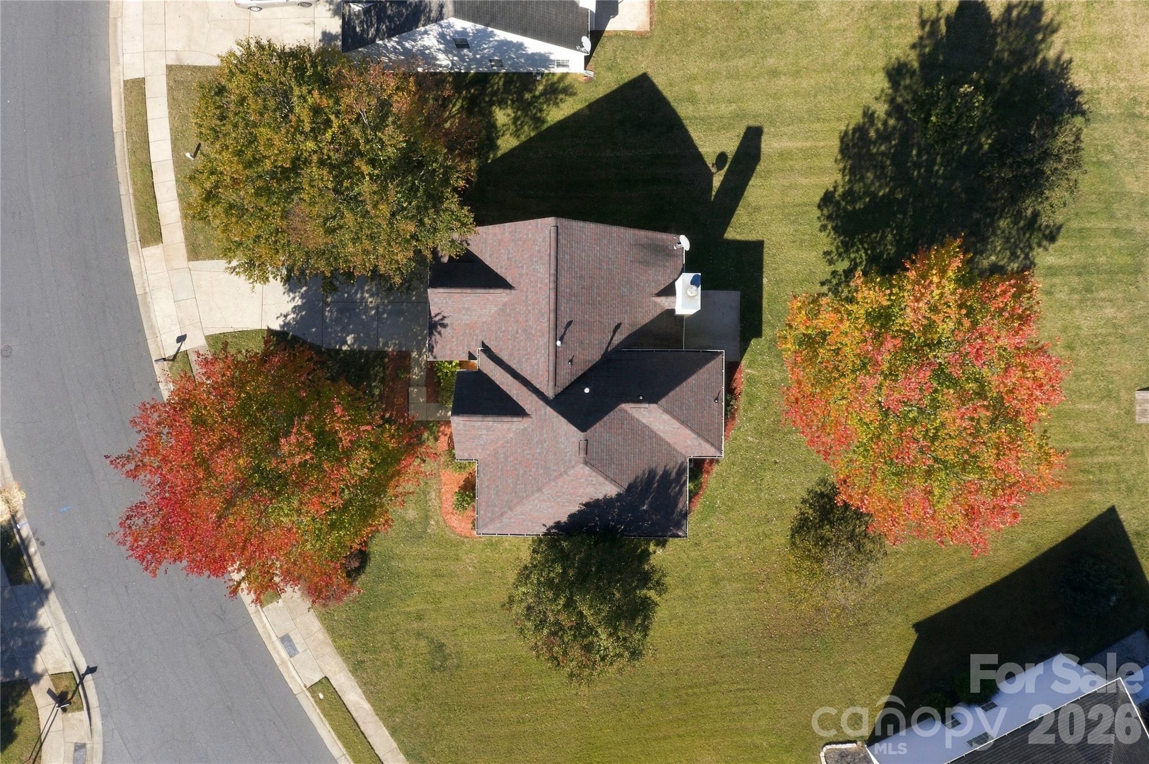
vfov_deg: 46.4
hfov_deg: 65.5
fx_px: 893
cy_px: 382
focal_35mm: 28
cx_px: 574
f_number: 8
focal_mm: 10.3
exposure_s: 1/160
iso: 100
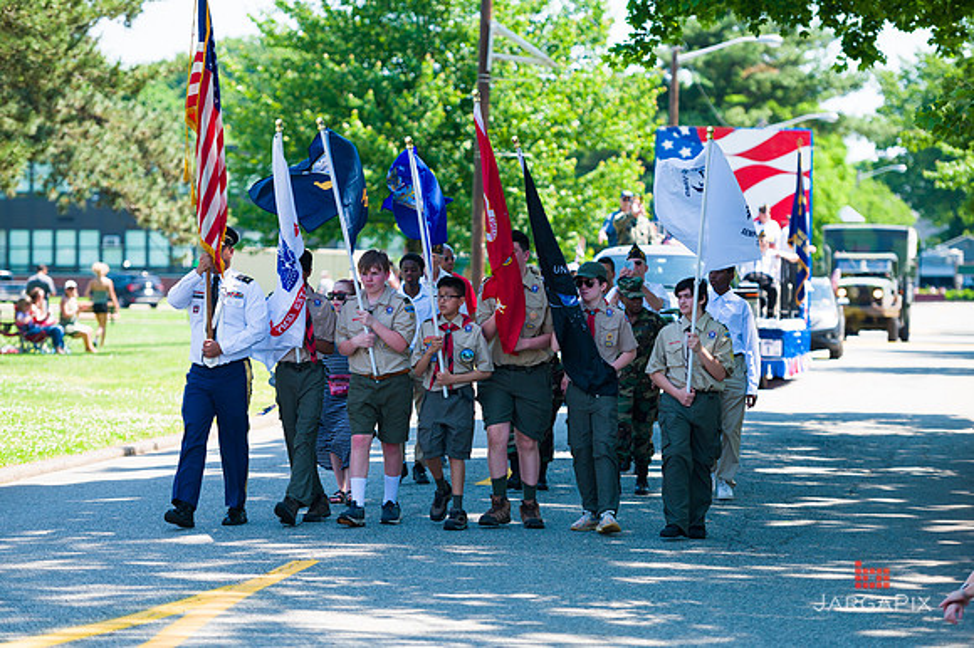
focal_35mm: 135
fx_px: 3650
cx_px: 487
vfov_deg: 10.1
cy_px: 324
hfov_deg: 15.2
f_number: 3.2
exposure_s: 1/2000
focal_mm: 135
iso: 200
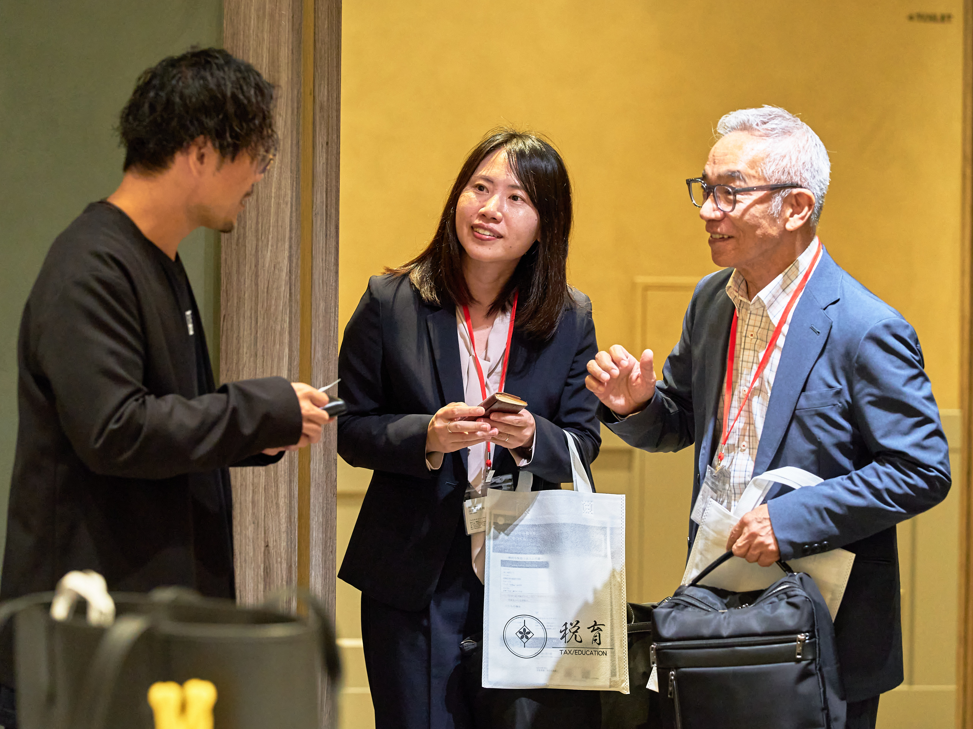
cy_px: 364
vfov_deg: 10.4
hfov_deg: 13.9
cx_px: 490
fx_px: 3991
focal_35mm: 142
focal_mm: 131
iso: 3200
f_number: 4
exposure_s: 1/200
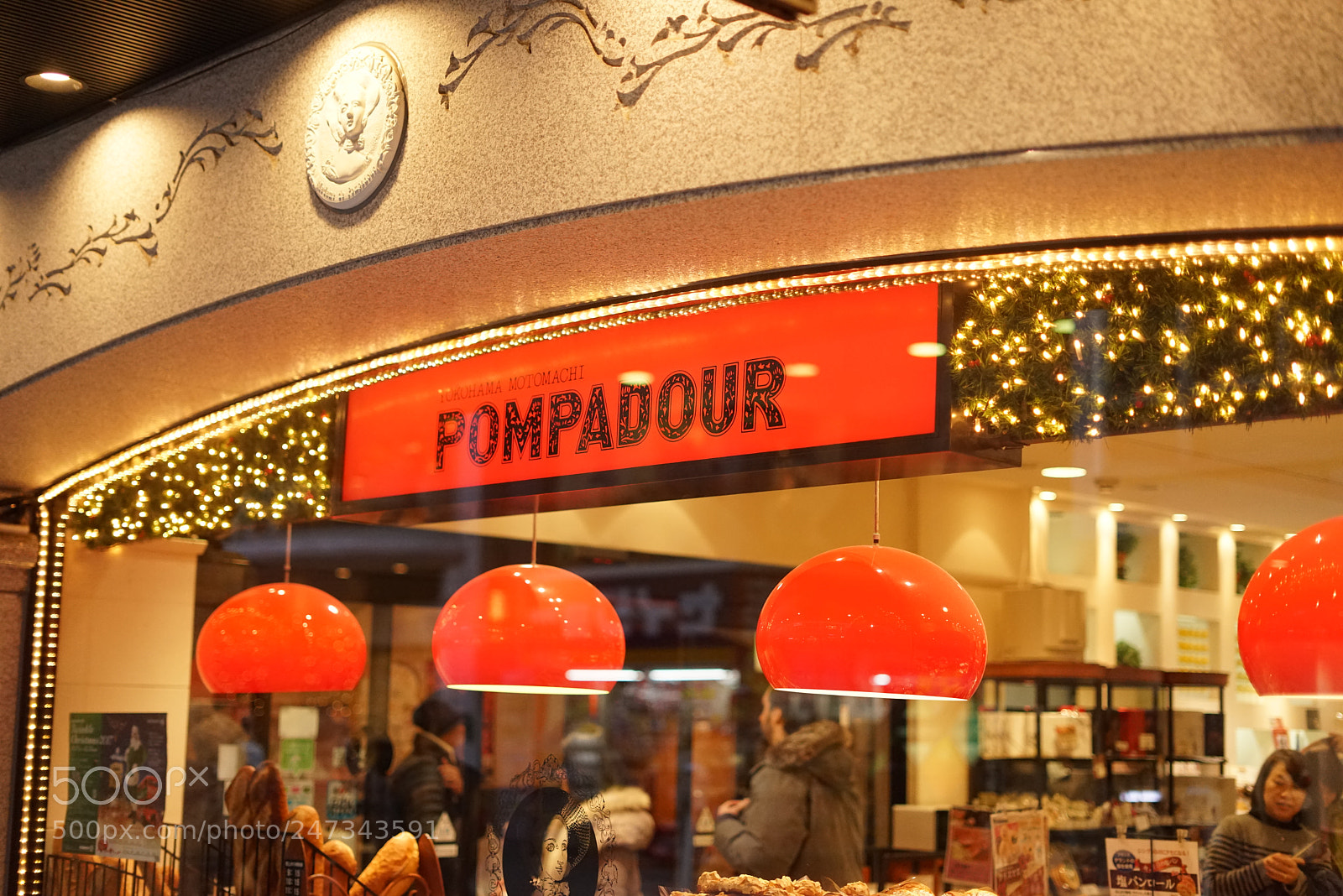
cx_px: 672
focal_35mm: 50
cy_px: 448
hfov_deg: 39.6
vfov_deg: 27.0
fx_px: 1866
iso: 2500
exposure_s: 1/1000
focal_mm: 50
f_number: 2
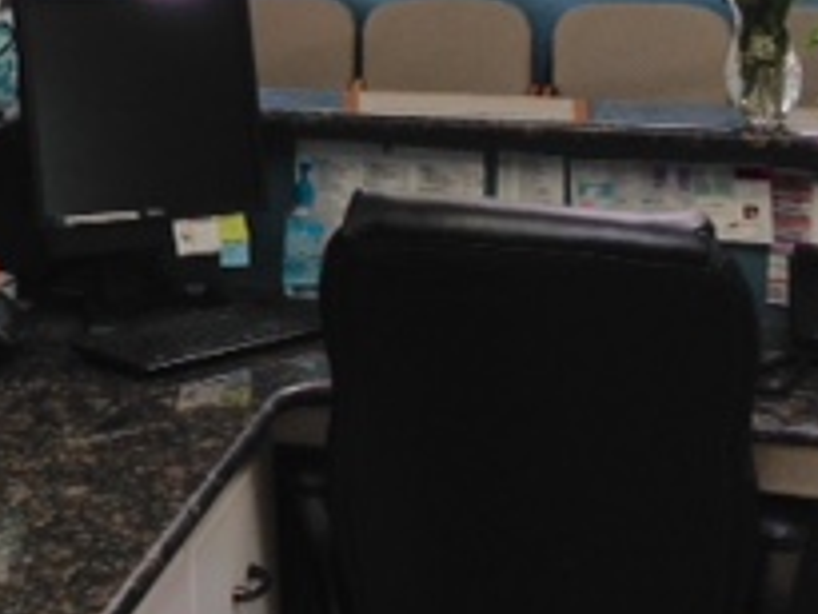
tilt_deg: -1.5
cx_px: -140
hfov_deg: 18.2
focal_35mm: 103
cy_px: -235
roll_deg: +0.2
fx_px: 2435
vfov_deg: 13.7
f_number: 2.4
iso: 50
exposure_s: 1/60
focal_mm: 4.12
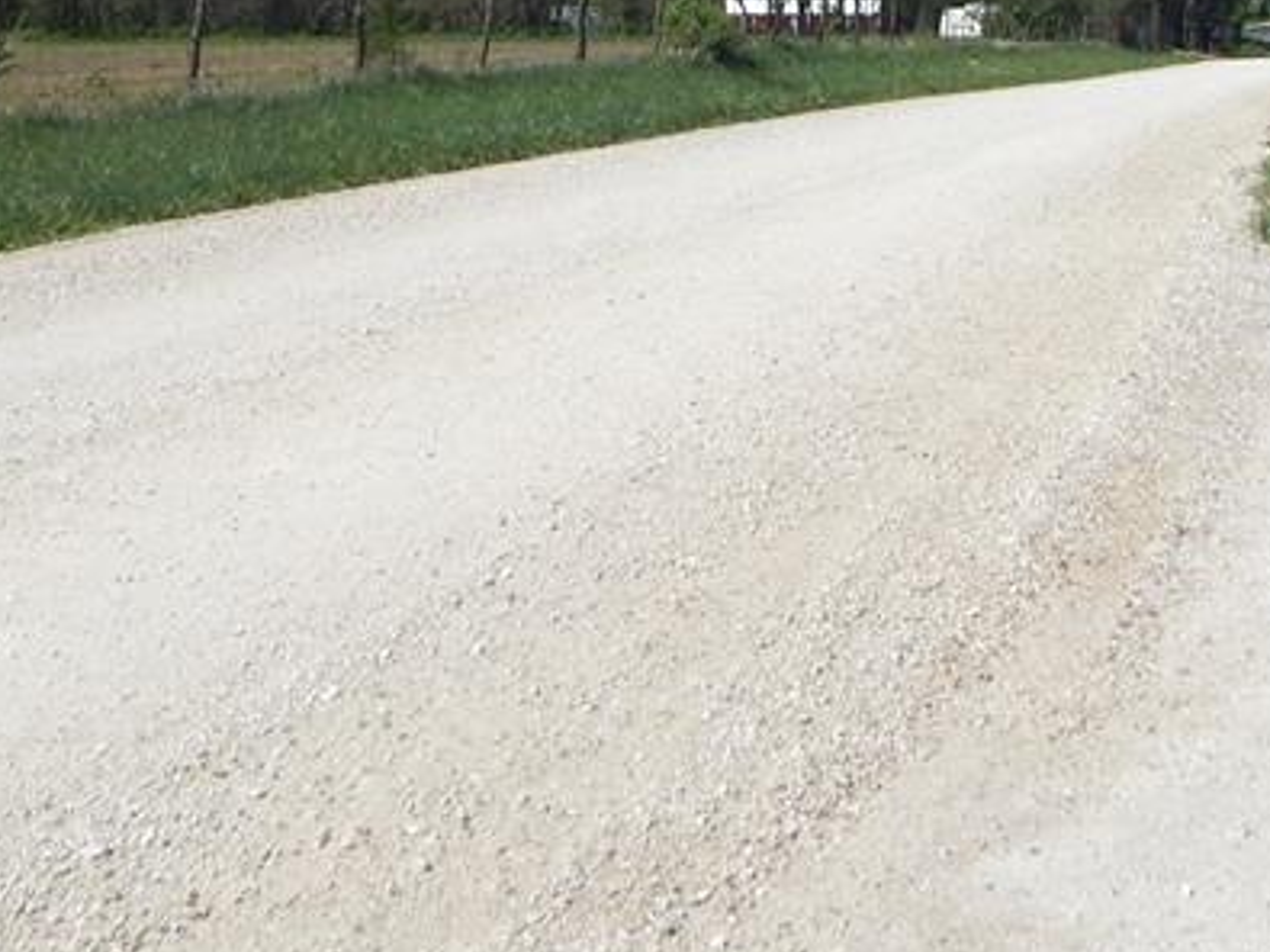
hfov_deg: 32.9
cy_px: -138
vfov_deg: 23.8
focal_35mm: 57
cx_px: 1010
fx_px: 2091
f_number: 6
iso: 125
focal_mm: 4
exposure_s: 1/1250
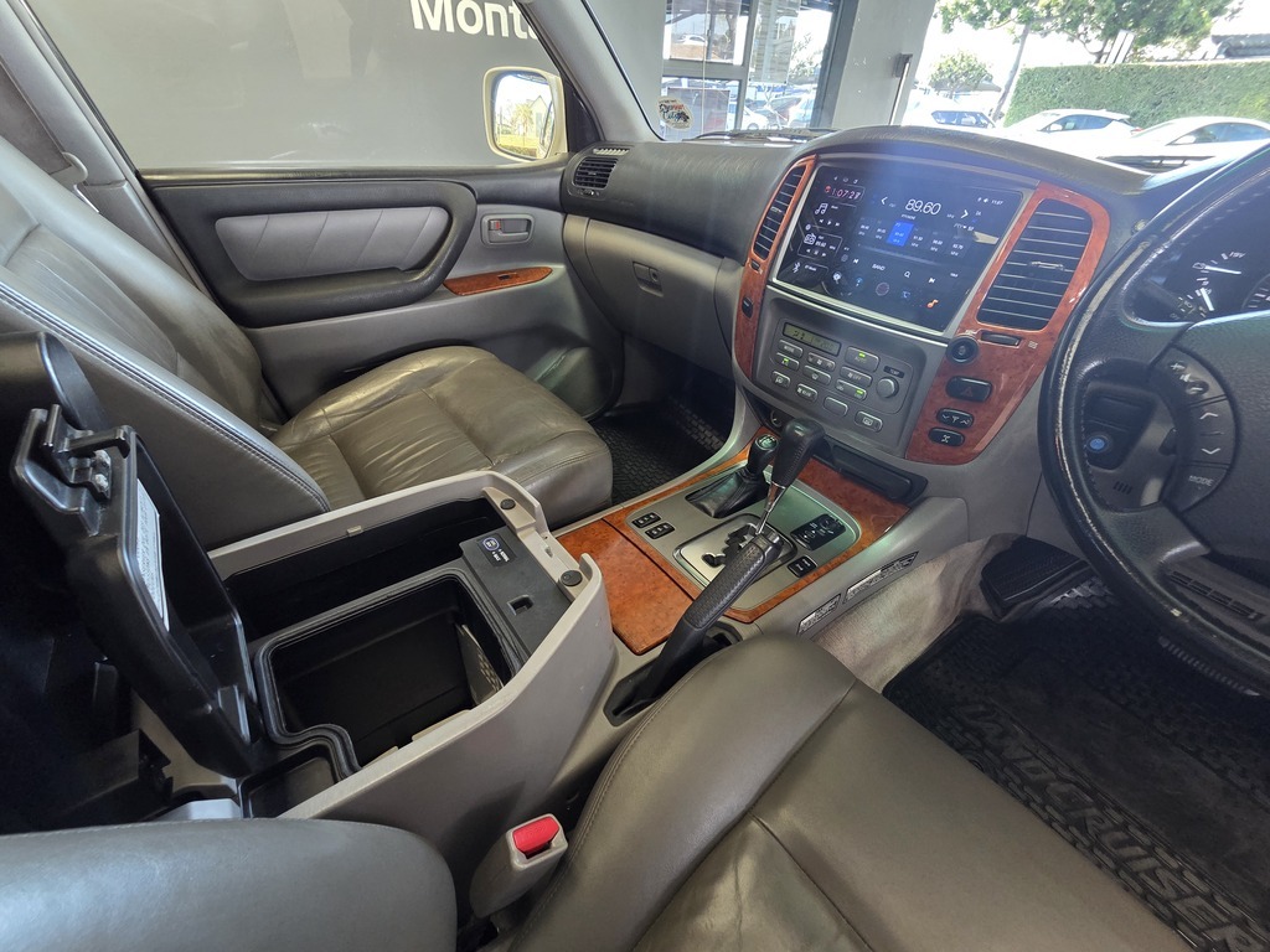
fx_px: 477
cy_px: 476
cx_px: 635
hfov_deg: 106.2
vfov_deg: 89.9
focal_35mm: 13
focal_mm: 2.2
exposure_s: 1/50
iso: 400
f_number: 2.2
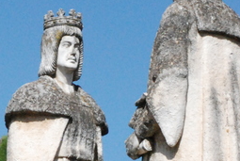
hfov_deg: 8.9
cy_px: 145
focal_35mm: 229
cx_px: 36
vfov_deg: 6.0
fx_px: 1529
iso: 1600
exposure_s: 1/1000
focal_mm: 38
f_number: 16
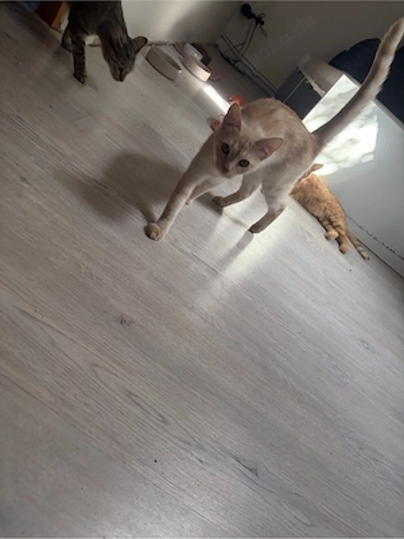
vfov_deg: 67.3
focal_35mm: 26
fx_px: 405
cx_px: 202
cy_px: 270
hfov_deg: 53.1
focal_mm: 5.96
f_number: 1.6
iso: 64
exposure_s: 1/122
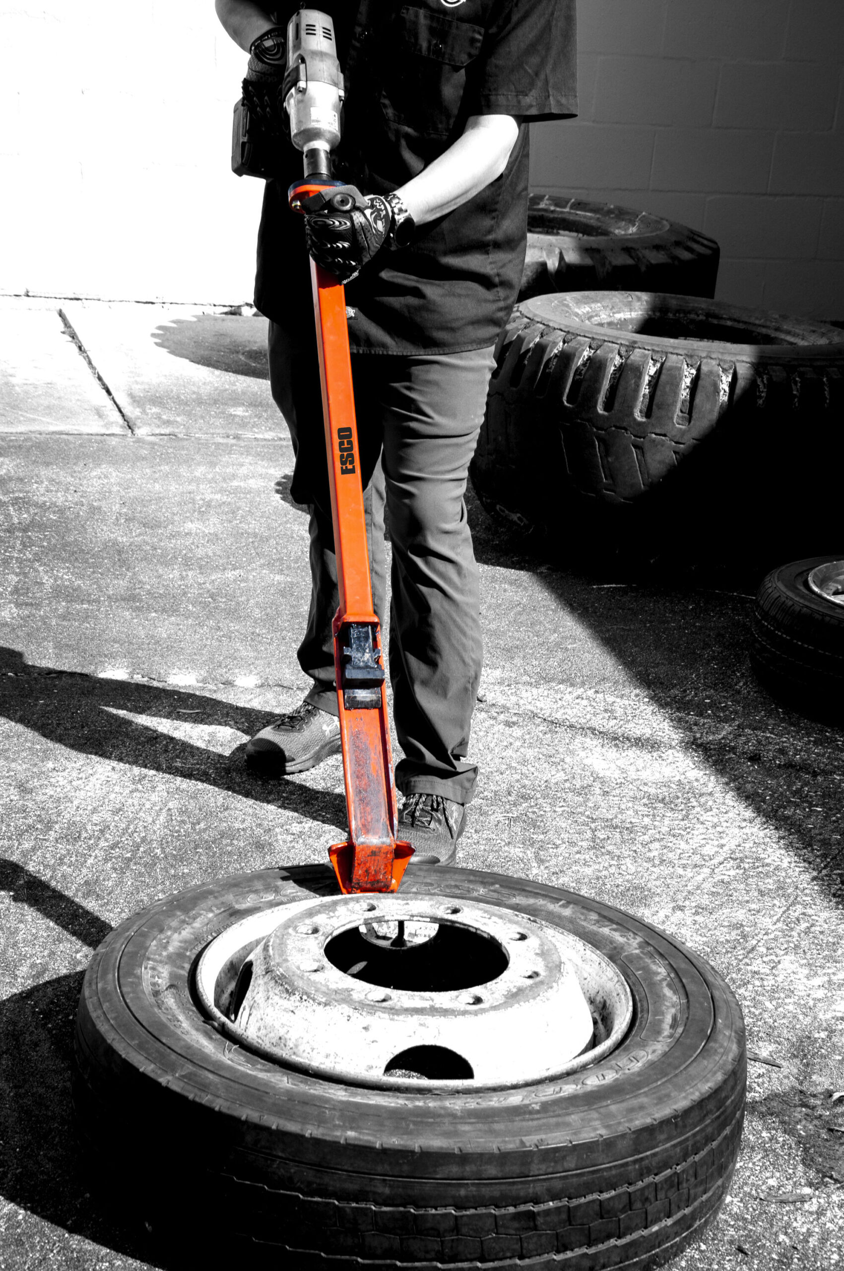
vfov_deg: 27.0
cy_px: 636
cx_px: 422
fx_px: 2643
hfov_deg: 18.1
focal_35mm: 75
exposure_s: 1/160
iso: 200
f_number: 13
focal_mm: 50
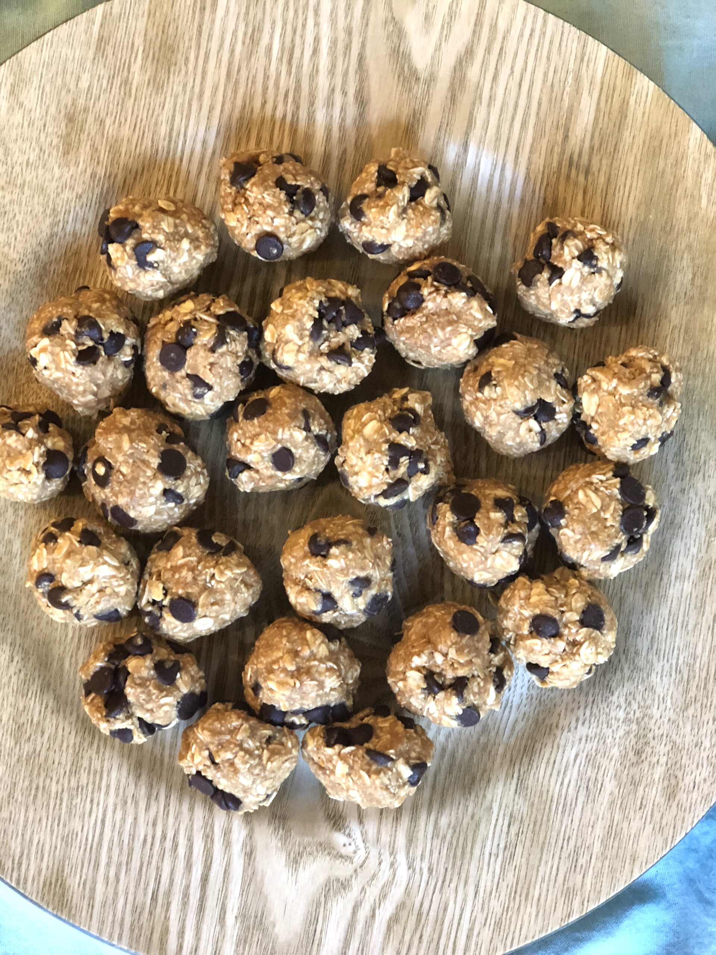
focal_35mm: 57
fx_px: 1572
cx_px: 358
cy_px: 478
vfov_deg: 33.8
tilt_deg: -84.8
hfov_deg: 25.7
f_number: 2.8
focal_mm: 6.6
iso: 640
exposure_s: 1/60
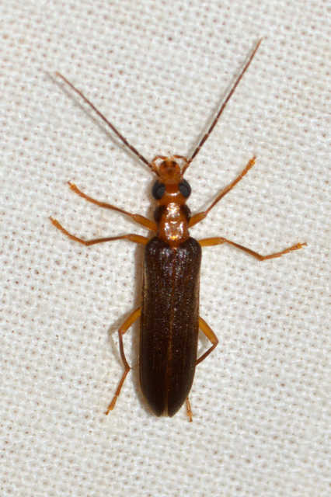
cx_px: 166
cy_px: 248
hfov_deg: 9.1
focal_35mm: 150
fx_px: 2071
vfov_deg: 13.7
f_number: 18
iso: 100
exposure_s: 1/200
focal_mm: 100
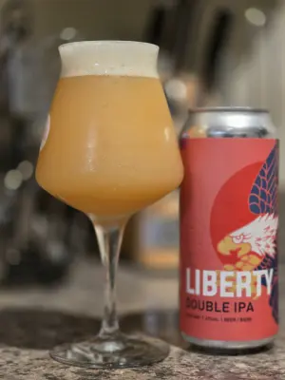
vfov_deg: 28.2
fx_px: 757
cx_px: 142
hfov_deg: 21.3
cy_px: 190
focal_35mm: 69
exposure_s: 1/60
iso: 320
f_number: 2.4
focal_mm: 7.9
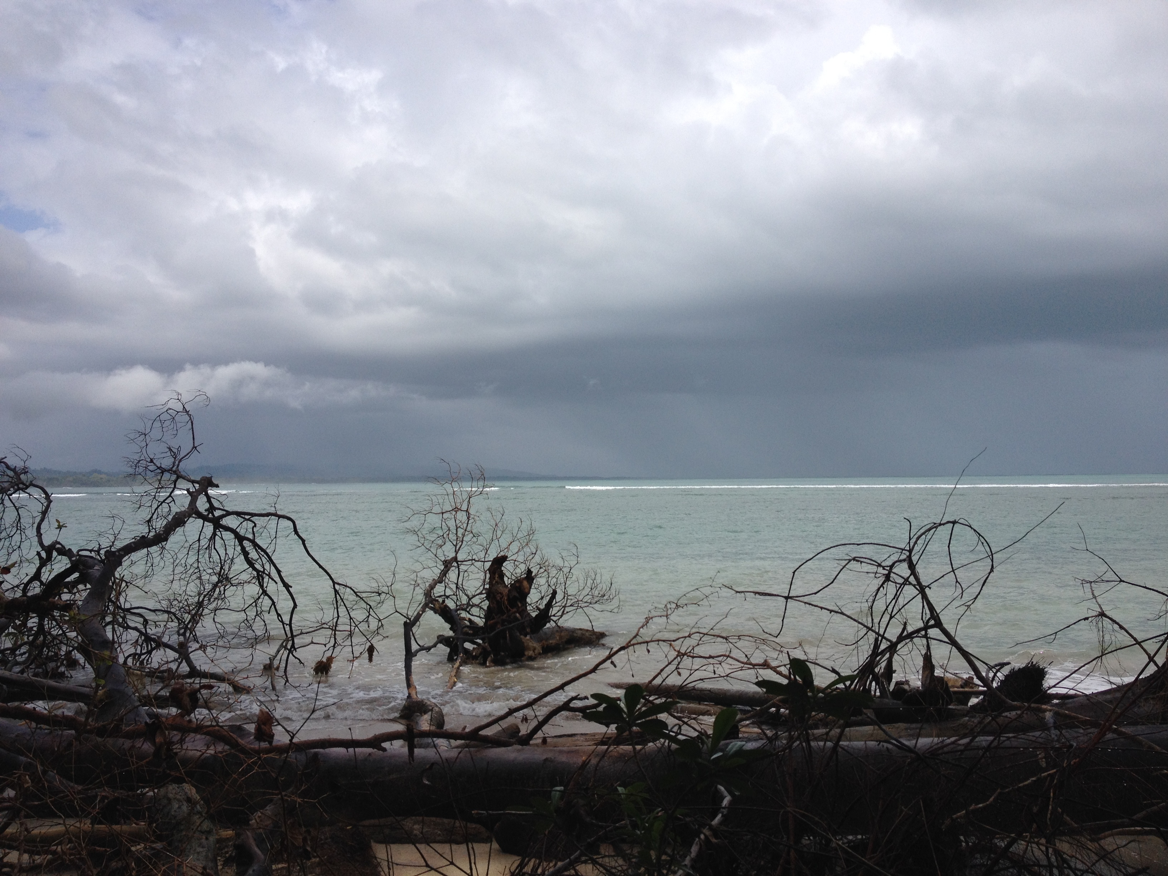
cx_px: 584
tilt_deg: -1.4
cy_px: 438
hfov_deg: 52.6
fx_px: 1181
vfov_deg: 40.7
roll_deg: +0.9
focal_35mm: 35
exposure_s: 1/3460
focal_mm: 4.28
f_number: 2.4
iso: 50
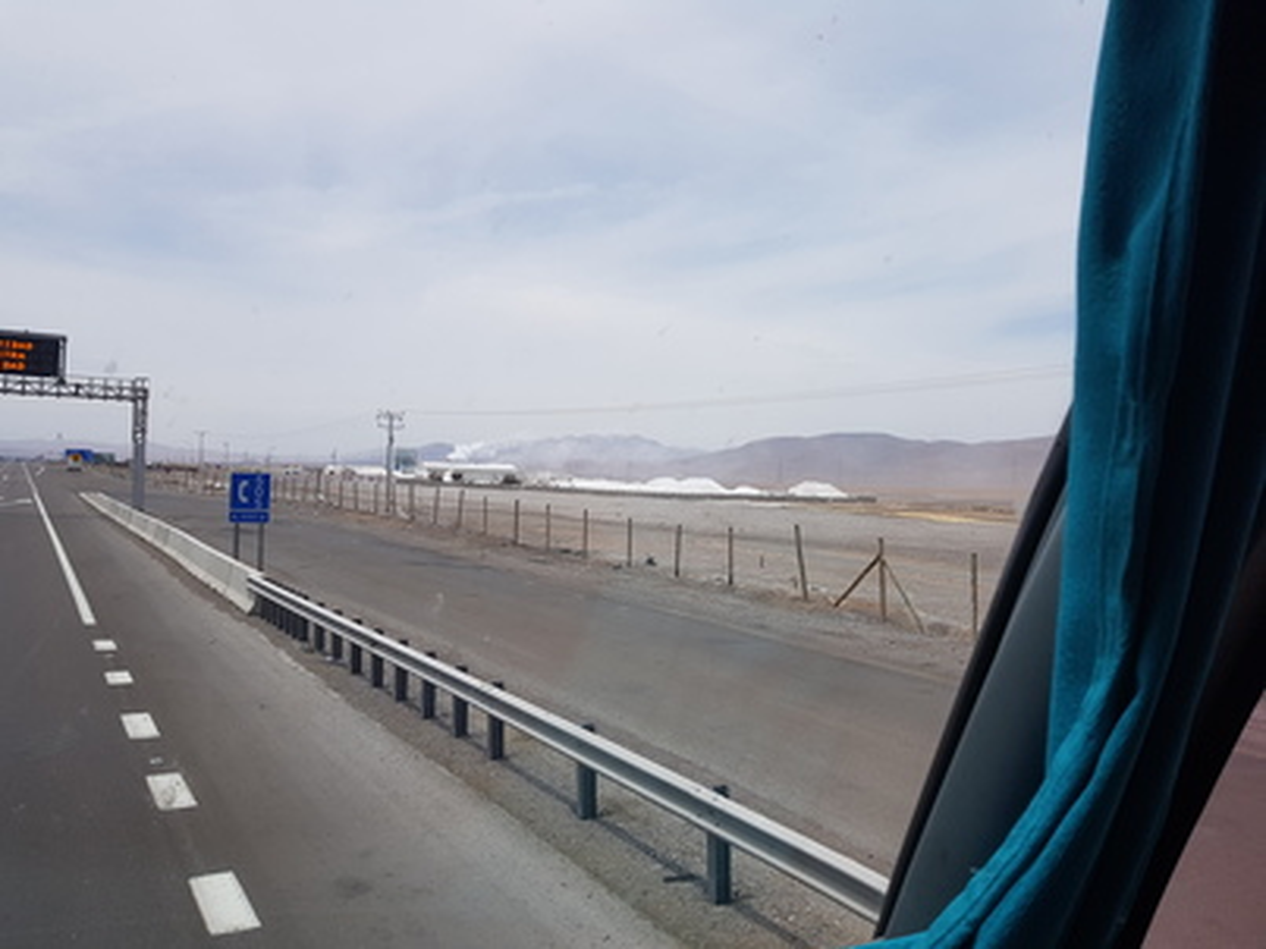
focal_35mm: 26
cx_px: 633
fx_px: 951
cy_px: 474
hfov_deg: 67.3
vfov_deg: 53.0
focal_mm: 4.2
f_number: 1.7
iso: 40
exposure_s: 1/3184
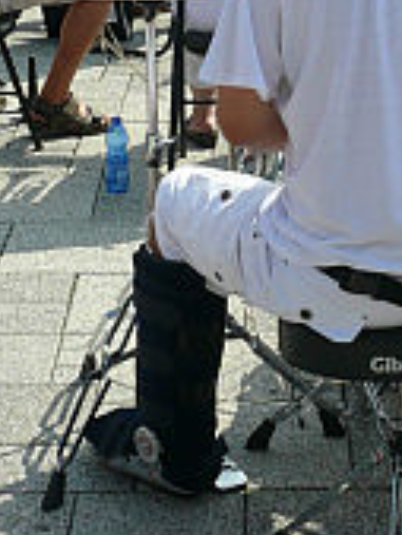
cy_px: -304
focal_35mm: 124
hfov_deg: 11.8
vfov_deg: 14.6
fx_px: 1918
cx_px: 405
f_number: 5.6
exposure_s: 1/500
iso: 100
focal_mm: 7.4
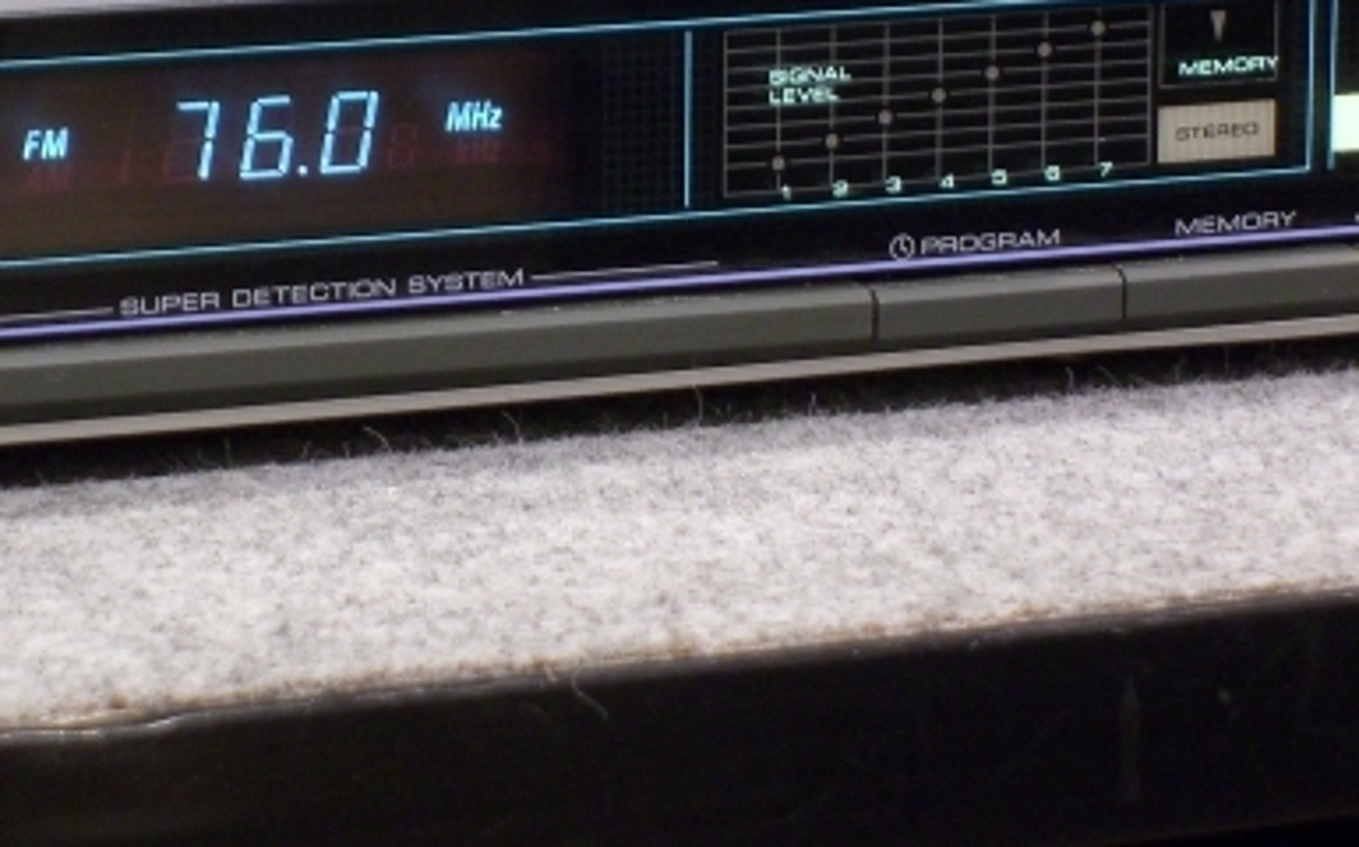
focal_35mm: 201
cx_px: 424
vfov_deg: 6.5
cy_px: 28
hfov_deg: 10.4
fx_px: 7439
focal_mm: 23.7
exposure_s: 1/6
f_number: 5.1
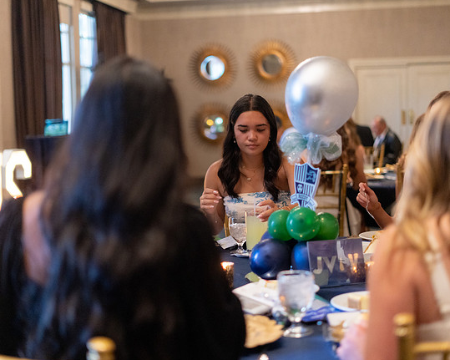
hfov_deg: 32.5
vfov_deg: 26.2
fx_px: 772
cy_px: 181
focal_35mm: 58
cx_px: 229
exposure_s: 1/250
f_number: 1.8
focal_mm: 50
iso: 3200
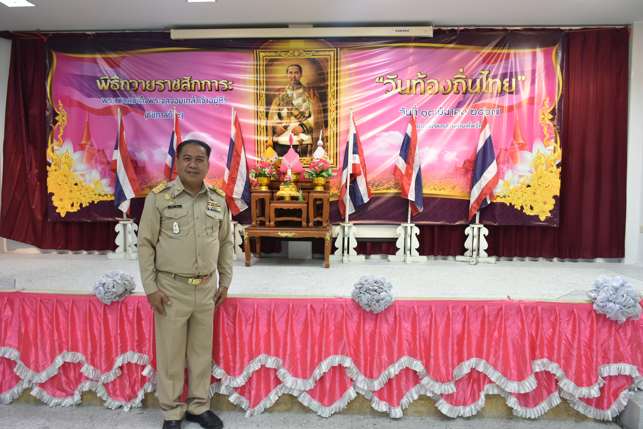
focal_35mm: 30
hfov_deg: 61.9
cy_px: 214
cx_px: 322
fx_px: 536
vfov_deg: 43.6
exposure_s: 1/60
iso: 640
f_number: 5
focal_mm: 20
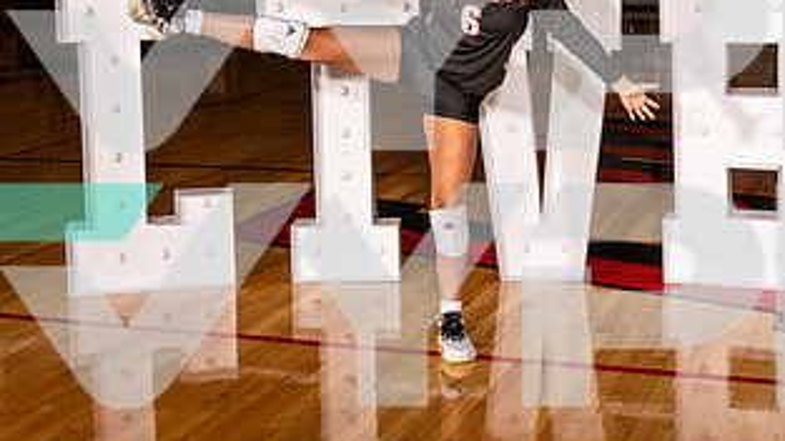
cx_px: 487
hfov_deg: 33.7
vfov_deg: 19.1
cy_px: 40
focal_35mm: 62
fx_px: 1290
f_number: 11
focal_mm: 31.9
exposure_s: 1/250
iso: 200
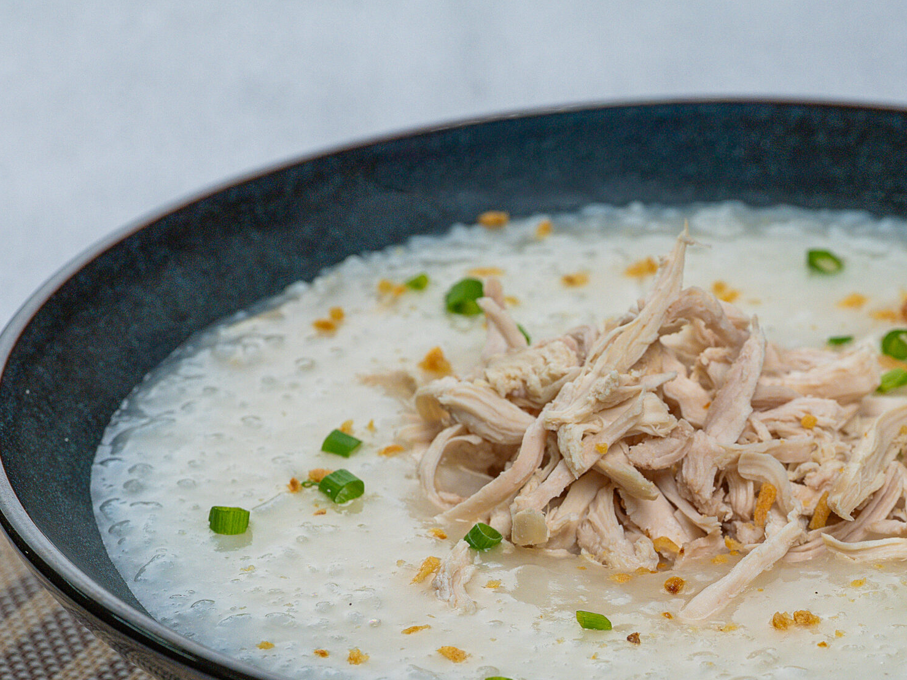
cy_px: 508
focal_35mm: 175
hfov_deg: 11.2
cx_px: 749
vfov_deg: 8.5
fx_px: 4586
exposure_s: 1/160
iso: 500
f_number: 10
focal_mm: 105
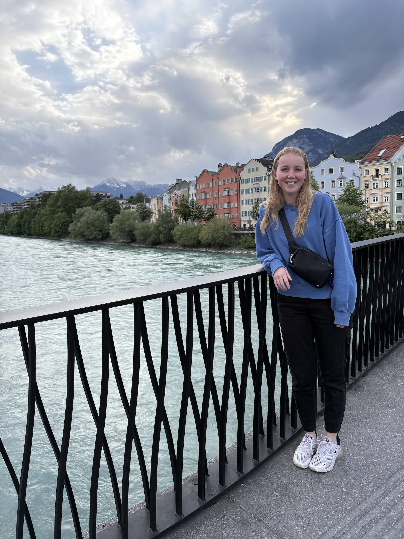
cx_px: 202
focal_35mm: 26
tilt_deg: -5.1
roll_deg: +2.9
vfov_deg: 67.3
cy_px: 270
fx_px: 405
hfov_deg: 53.1
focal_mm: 5.96
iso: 64
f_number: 1.6
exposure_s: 1/1337
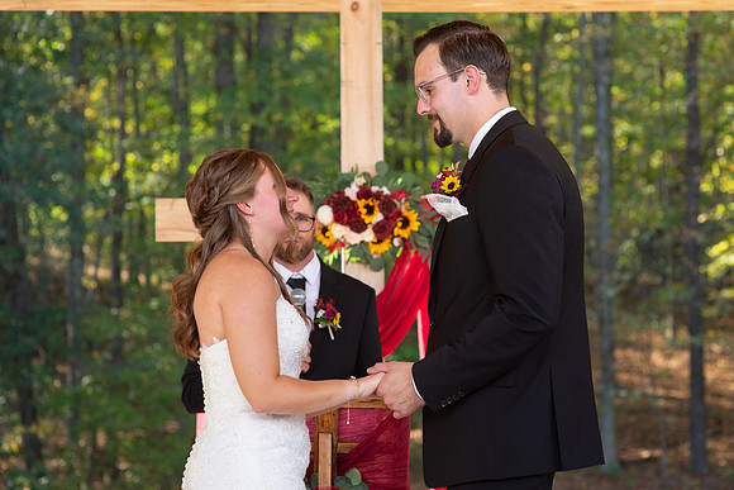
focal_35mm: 113
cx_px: 401
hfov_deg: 18.1
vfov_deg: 12.1
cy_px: 255
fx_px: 2306
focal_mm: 85
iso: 400
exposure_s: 1/320
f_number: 4.5
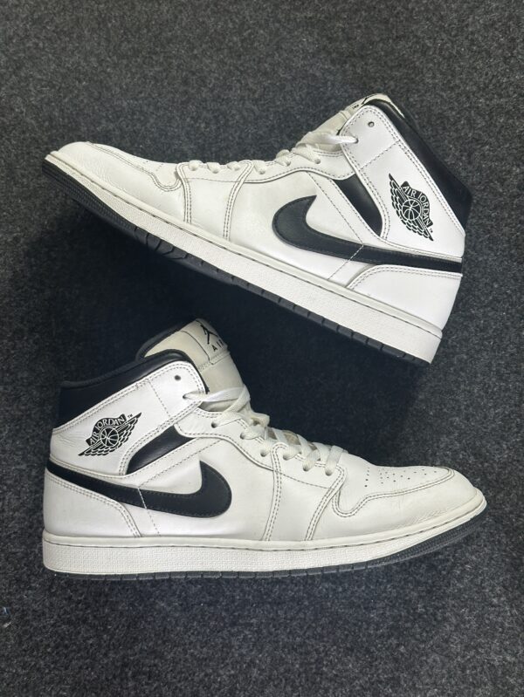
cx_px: 262
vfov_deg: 39.6
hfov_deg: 30.3
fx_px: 968
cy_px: 348
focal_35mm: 48
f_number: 1.78
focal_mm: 6.86
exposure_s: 1/50
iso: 125
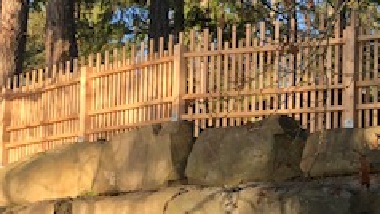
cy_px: 145
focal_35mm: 82
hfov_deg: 25.1
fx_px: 826
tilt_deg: +9.7
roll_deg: -1.5
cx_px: 338
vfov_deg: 14.7
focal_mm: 3.99
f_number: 1.8
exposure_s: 1/219
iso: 20
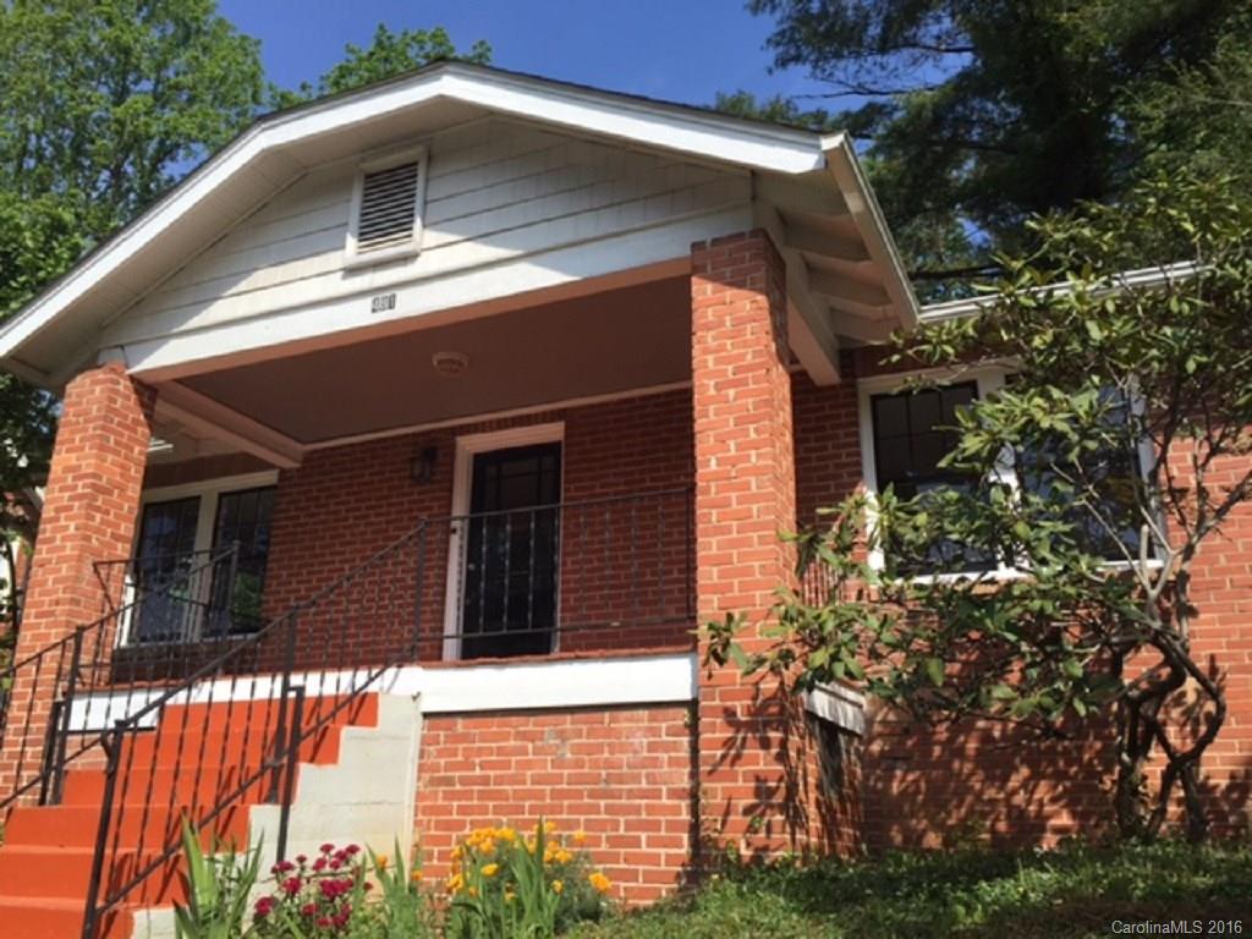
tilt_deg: +19.4
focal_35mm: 29
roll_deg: -1.3
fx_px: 1049
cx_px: 626
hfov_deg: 61.7
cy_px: 470
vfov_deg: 48.2
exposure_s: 1/1464
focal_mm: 4.15
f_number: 2.2
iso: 32
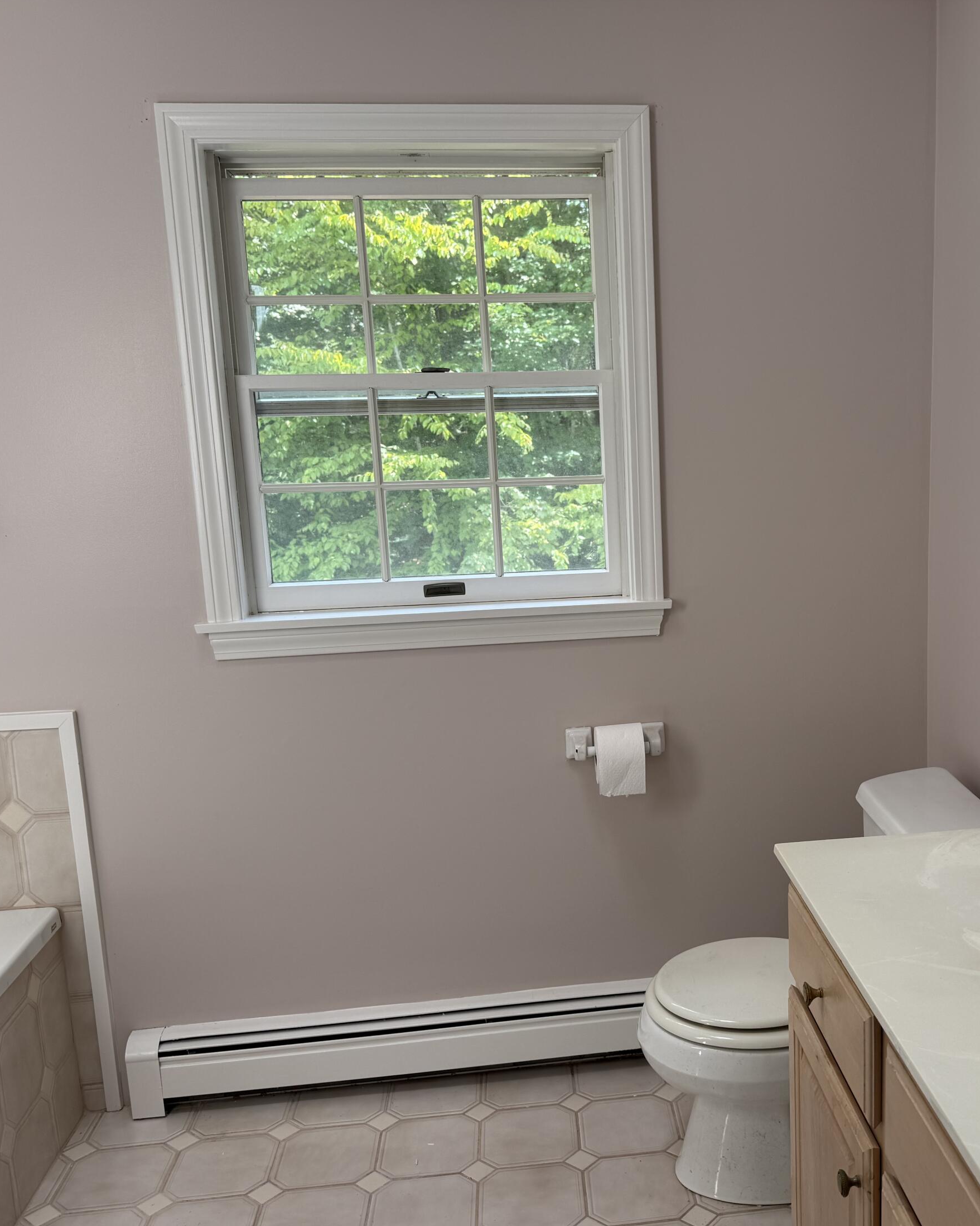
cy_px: 621
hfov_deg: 45.0
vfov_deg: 55.7
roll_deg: +2.4
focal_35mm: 32
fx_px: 1160
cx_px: 661
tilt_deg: -9.0
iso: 50
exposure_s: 1/121
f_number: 1.78
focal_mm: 6.76
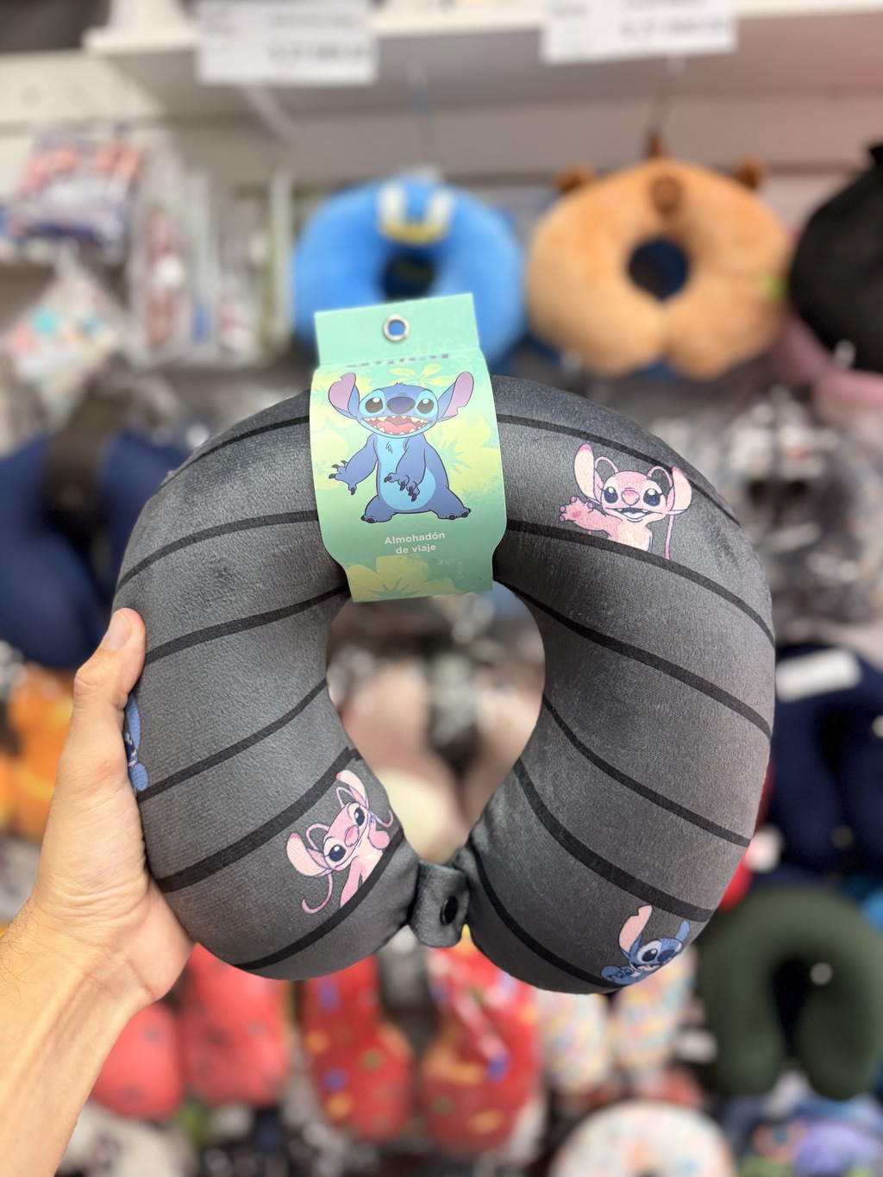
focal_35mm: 24
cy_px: 588
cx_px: 442
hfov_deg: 56.8
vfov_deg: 71.6
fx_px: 816
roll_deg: -0.7
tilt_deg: -8.5
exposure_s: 1/100
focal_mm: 6.76
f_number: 1.78
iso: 200
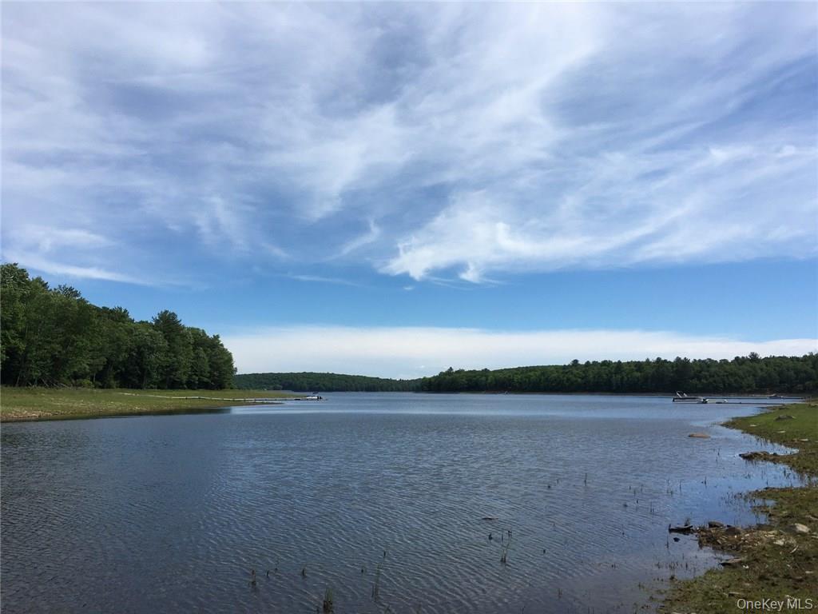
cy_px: 307
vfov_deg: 48.2
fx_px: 685
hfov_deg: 61.7
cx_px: 409
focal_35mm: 29
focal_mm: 4.15
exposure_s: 1/2404
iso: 25
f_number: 2.2
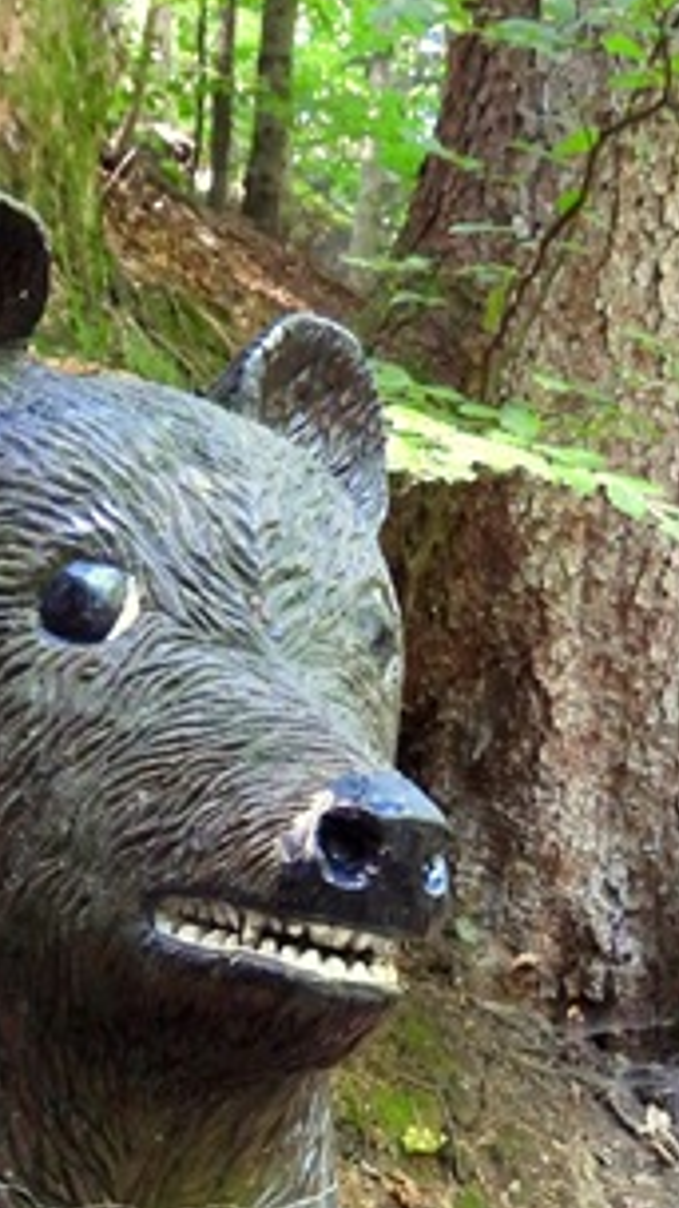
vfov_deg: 23.5
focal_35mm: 86
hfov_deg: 13.9
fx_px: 2753
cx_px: 75
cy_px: 1272
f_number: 3.2
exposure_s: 1/15
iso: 400
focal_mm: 5.4
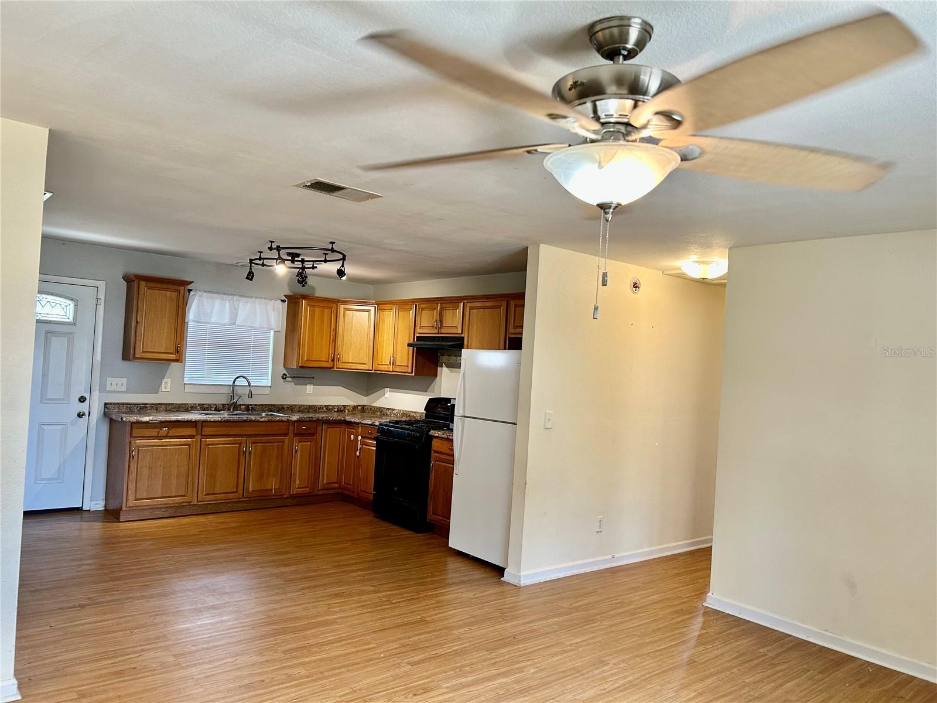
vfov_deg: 53.1
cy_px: 352
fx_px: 704
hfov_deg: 67.3
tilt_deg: +0.5
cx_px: 468
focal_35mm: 26
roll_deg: -3.0
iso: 125
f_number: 1.5
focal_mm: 5.7
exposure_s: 1/120
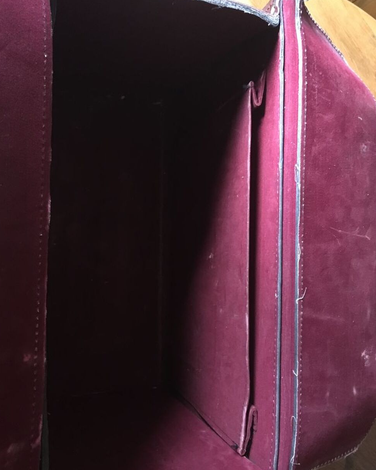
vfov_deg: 57.1
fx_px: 431
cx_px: 188
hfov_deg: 47.1
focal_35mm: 31
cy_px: 247
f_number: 2.2
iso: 500
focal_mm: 4.15
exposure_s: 1/17
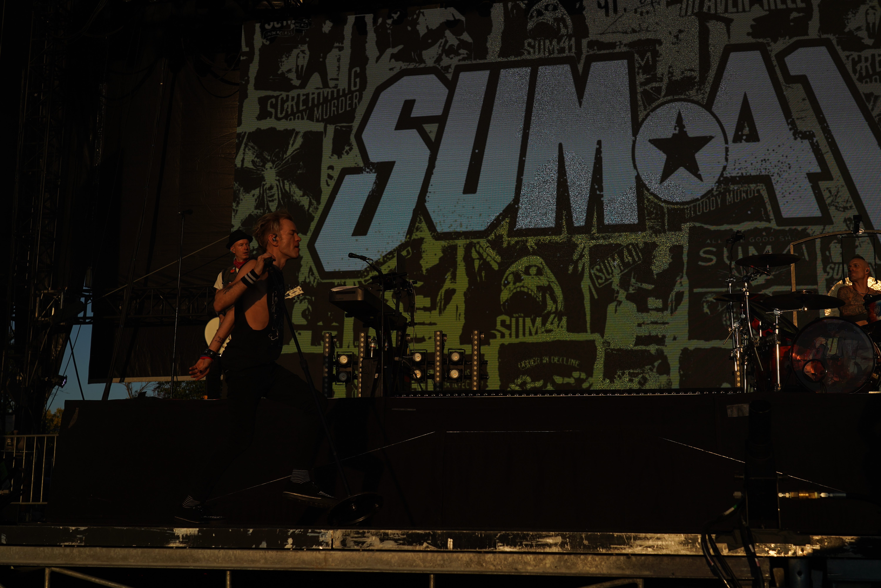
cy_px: 294
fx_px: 1077
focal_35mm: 44
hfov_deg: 44.5
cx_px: 440
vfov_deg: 30.5
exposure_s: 1/800
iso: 100
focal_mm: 44
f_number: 8
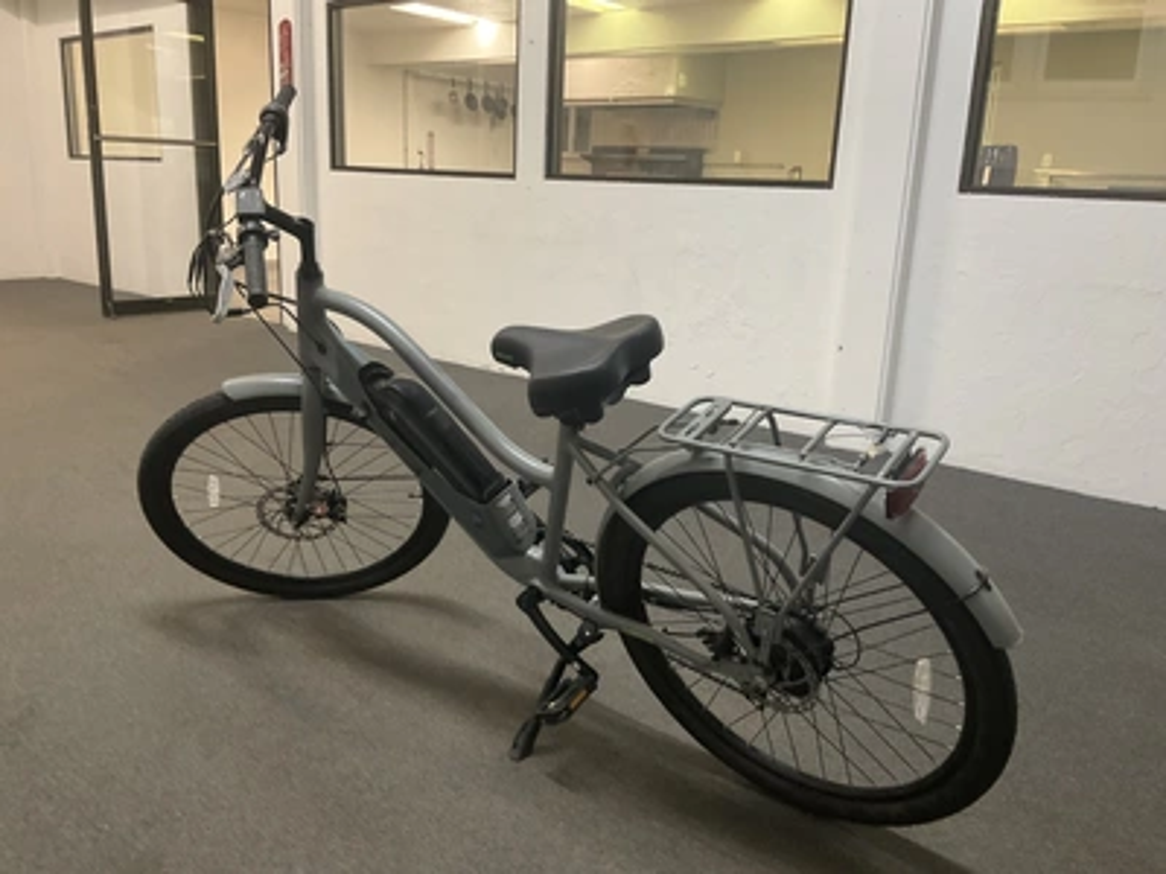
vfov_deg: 48.2
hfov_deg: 61.7
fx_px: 977
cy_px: 437
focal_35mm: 29
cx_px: 583
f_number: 1.8
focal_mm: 3
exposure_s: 1/60
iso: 200
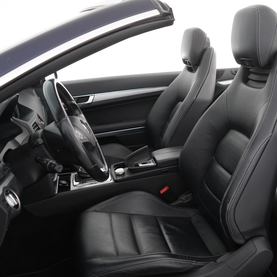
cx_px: 186
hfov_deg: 45.3
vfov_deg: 46.0
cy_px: 138
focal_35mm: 36
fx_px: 326
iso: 2500
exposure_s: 1/40
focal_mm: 28
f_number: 3.5
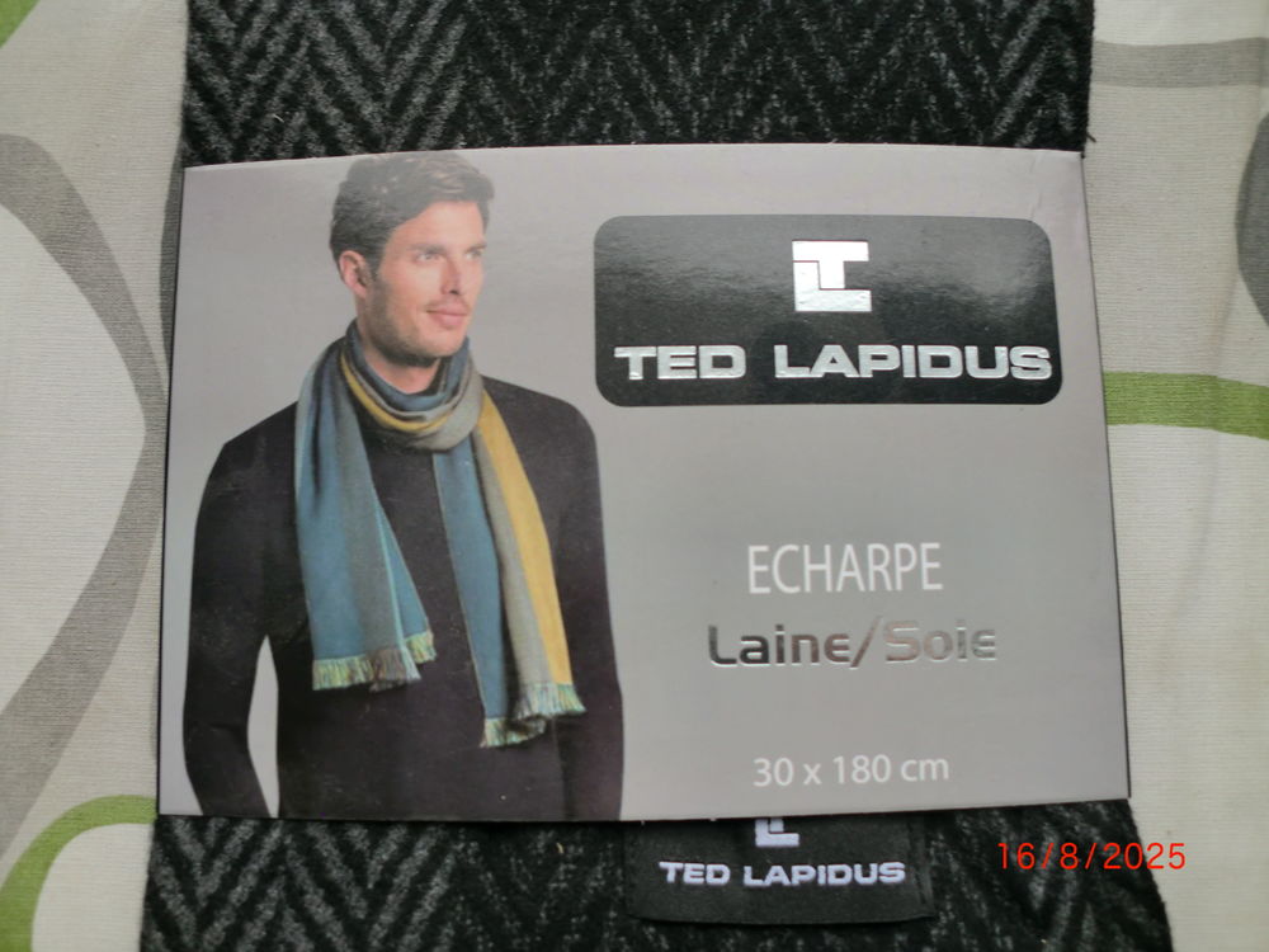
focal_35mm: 35
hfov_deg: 52.6
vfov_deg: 40.7
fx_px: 1283
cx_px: 634
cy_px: 476
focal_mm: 6.3
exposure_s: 1/125
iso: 64
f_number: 3.1
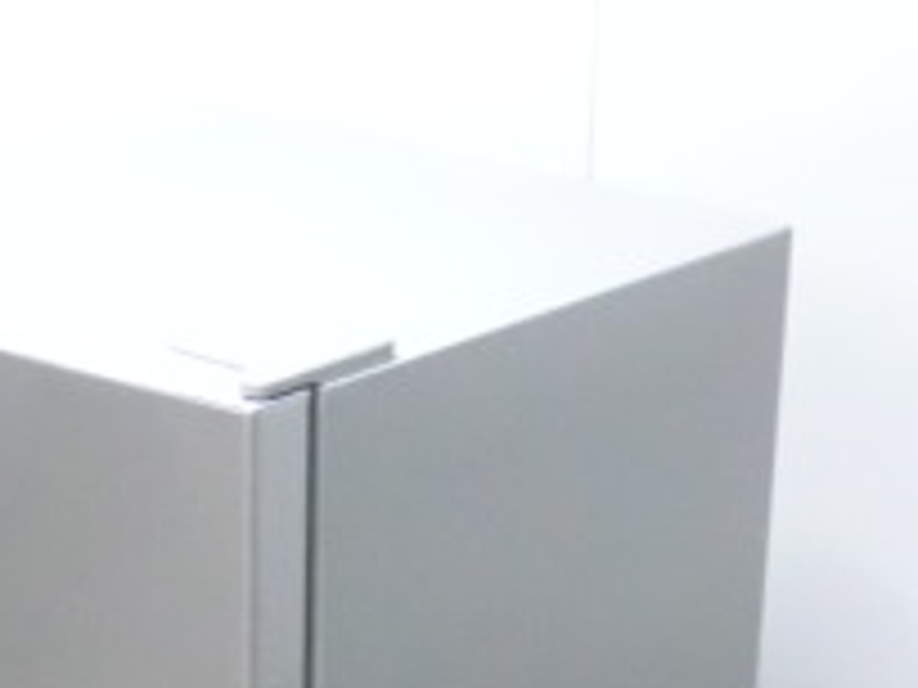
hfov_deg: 16.5
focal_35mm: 119
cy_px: 719
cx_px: 306
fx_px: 3156
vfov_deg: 12.3
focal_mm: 6.9
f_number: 3.9
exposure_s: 1/25
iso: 800
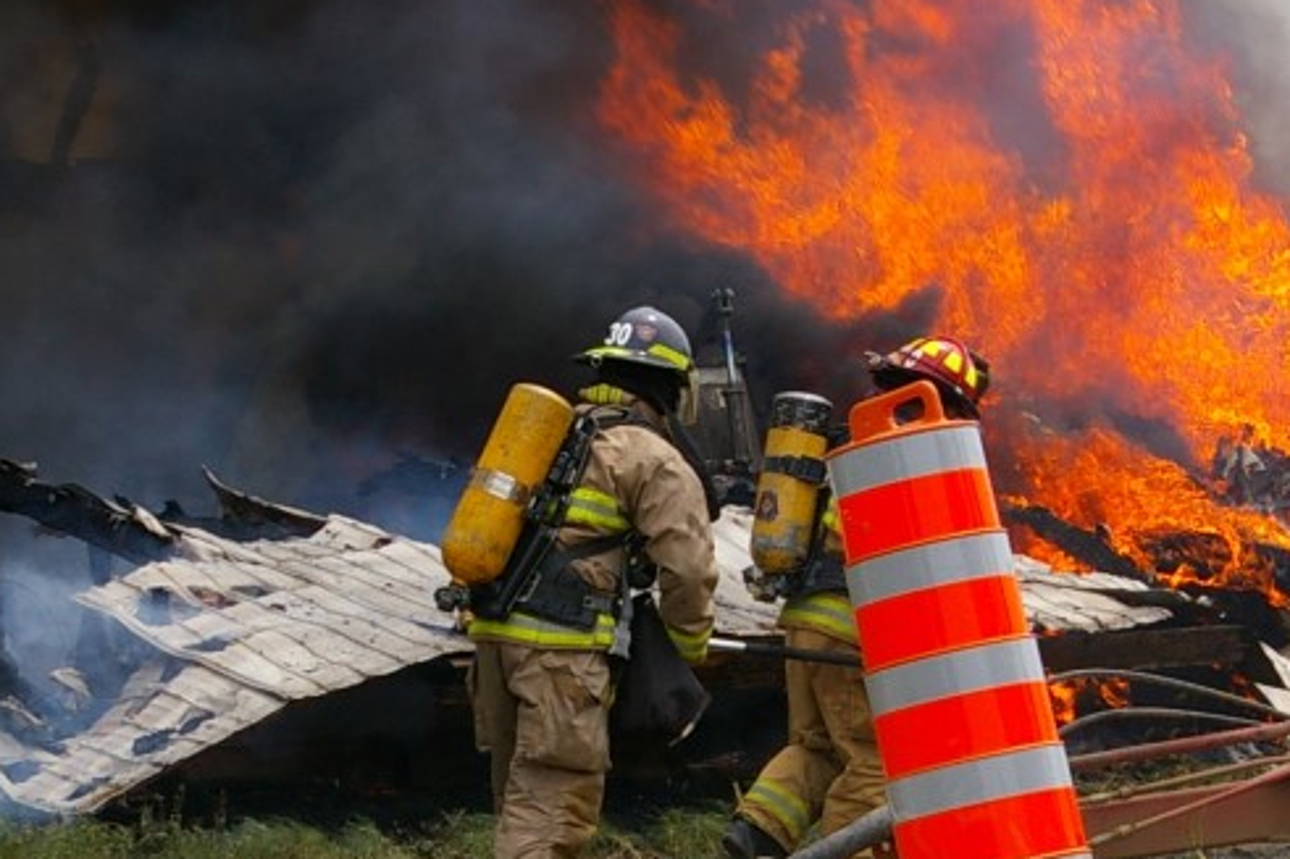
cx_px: 570
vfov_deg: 7.9
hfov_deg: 11.8
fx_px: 6220
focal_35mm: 174
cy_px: 615
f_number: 9.5
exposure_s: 1/250
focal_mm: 35
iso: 200
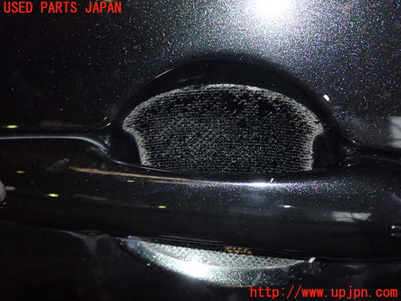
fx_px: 475
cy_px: 150
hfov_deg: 45.8
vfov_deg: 35.1
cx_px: 200
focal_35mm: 41
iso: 640
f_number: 8
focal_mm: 7.31
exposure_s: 1/40
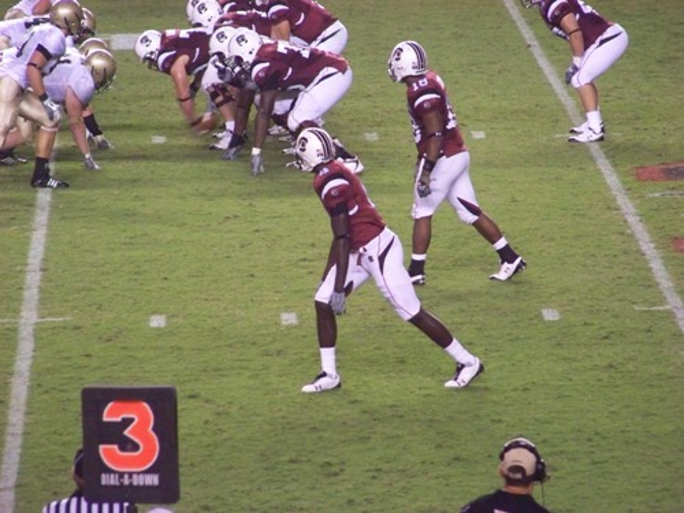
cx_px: 342
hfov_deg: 4.6
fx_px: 8536
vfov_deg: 3.4
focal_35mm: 432
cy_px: 256
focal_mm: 70.2
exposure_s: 1/100
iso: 729
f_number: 4.8
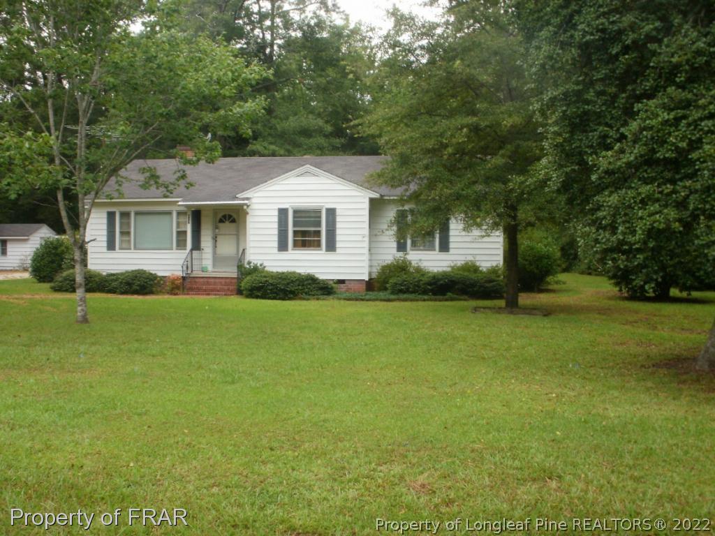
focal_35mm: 36
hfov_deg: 51.4
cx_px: 358
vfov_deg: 39.7
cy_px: 268
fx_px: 744
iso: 100
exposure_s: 1/80
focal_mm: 6.3
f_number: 5.6
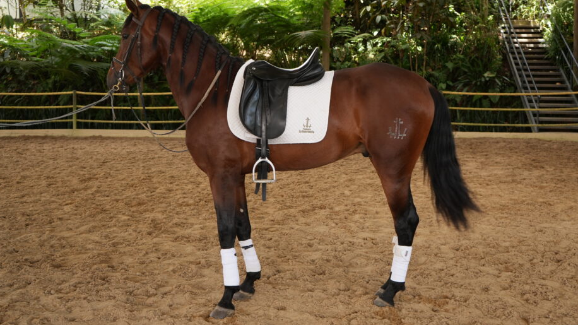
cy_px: 152
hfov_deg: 49.4
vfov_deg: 29.0
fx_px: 628
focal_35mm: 41
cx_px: 308
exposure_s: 1/60
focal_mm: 35
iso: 250
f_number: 4.5
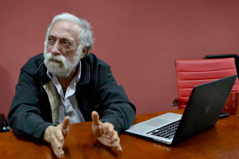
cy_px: 80
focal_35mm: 39
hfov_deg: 49.6
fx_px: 259
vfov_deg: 34.2
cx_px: 120
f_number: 8
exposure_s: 1/100
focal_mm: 26
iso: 3200
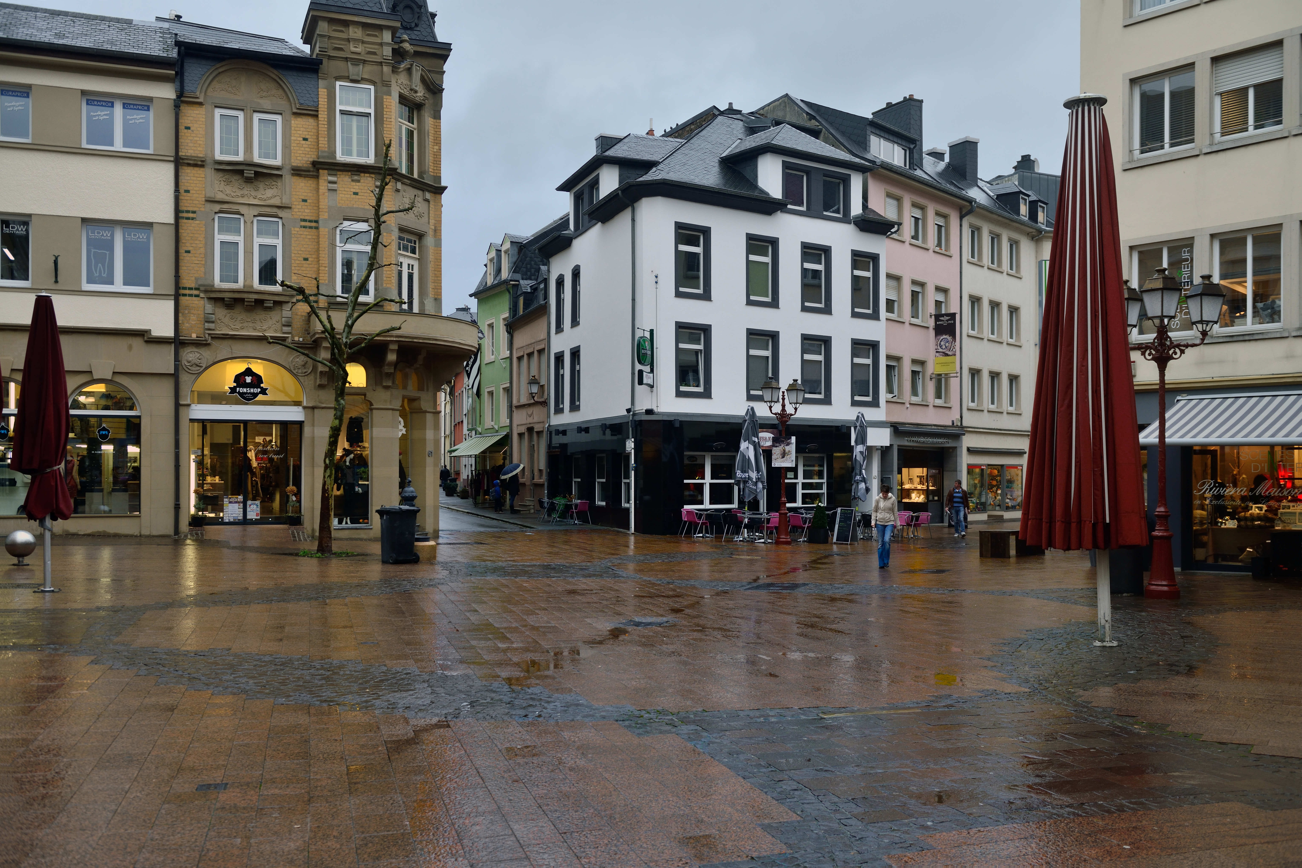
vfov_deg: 38.9
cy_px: 434
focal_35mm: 34
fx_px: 1230
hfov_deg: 55.8
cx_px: 651
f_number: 5
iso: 200
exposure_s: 1/100
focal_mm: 34
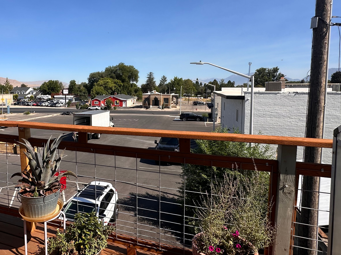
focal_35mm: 24
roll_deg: -0.1
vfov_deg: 56.4
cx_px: 106
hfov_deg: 69.0
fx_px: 236
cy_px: 103
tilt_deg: -4.1
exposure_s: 1/2020
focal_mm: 2.22
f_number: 2.2
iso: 50
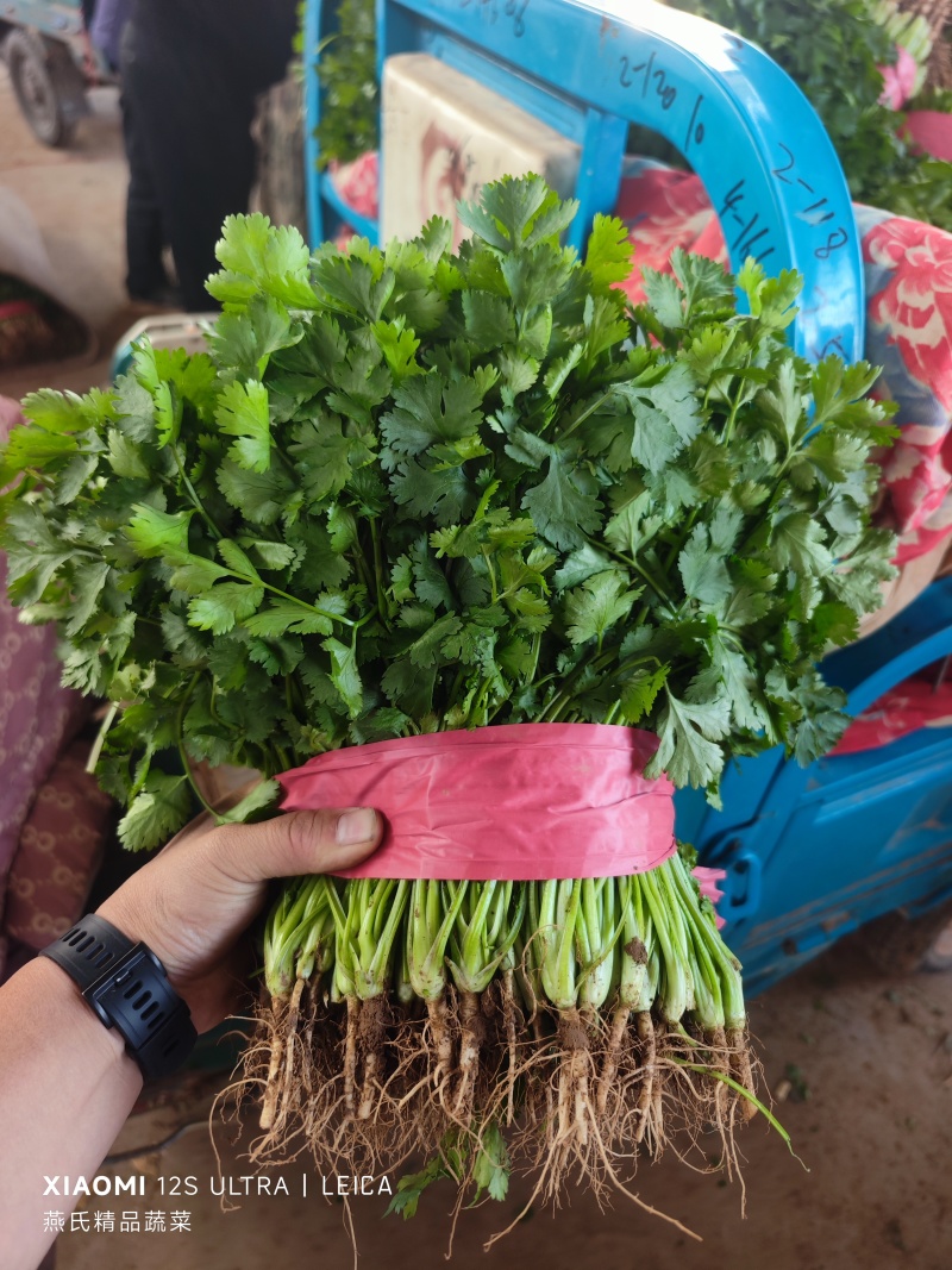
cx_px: 476
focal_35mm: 23
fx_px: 844
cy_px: 635
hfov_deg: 58.9
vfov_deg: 73.9
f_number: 1.9
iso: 224
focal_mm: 8.7
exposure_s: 1/100
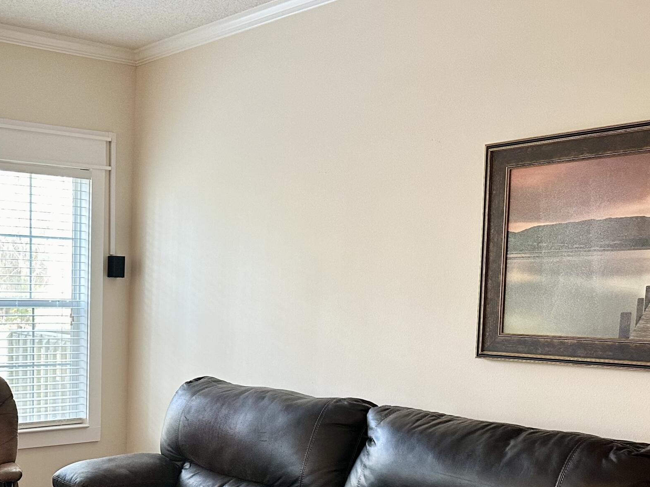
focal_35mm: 46
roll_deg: -0.8
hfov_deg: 39.3
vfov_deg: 30.6
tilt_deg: -8.3
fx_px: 864
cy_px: 407
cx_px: 110
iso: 250
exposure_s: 1/60
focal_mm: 6.86
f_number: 1.78
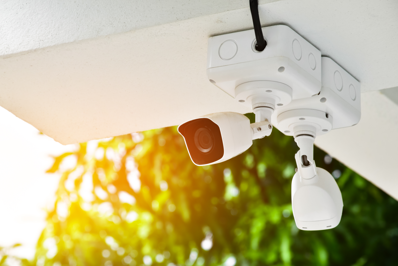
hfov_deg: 9.8
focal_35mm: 210
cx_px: 199
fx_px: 2321
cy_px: 133
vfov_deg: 6.5
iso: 400
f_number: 10
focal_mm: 140
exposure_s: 1/320
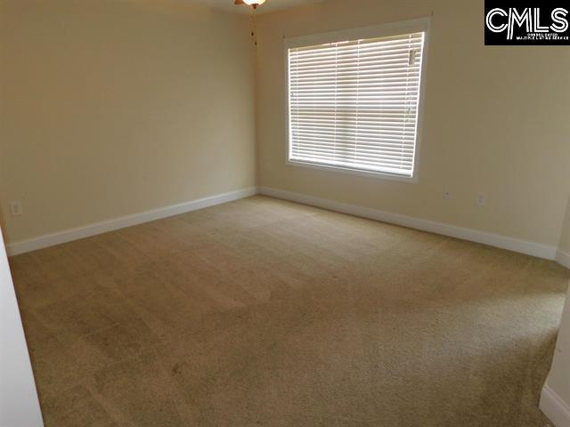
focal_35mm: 23
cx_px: 285
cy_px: 214
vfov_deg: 58.9
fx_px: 379
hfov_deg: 73.9
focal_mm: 4
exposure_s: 1/30
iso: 200
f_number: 3
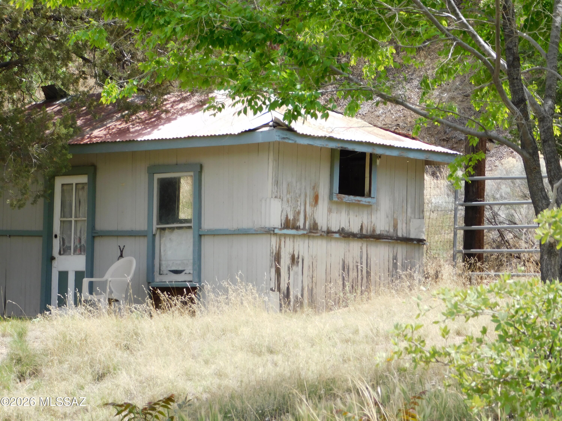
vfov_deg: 11.1
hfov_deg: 14.7
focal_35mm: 134
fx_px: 2176
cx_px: 281
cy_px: 210
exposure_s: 1/250
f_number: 5
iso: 125
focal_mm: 23.7
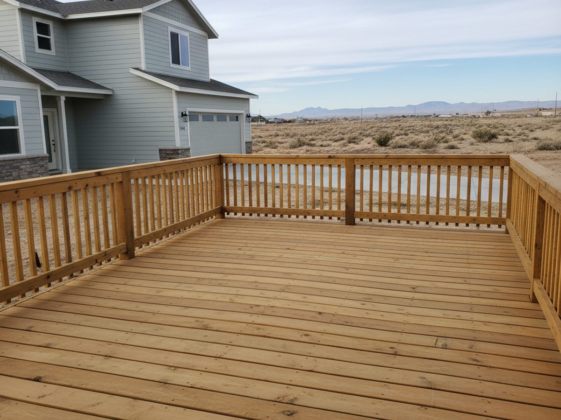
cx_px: 280
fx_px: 373
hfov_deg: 73.9
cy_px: 210
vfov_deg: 58.9
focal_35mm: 23
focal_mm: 6.4
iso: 1553
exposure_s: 1/1297
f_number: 1.8
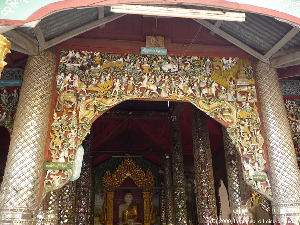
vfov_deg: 42.9
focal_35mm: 33
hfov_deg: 55.4
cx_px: 150
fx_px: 286
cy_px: 112
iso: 100
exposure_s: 1/100
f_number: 2.8
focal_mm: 4.4
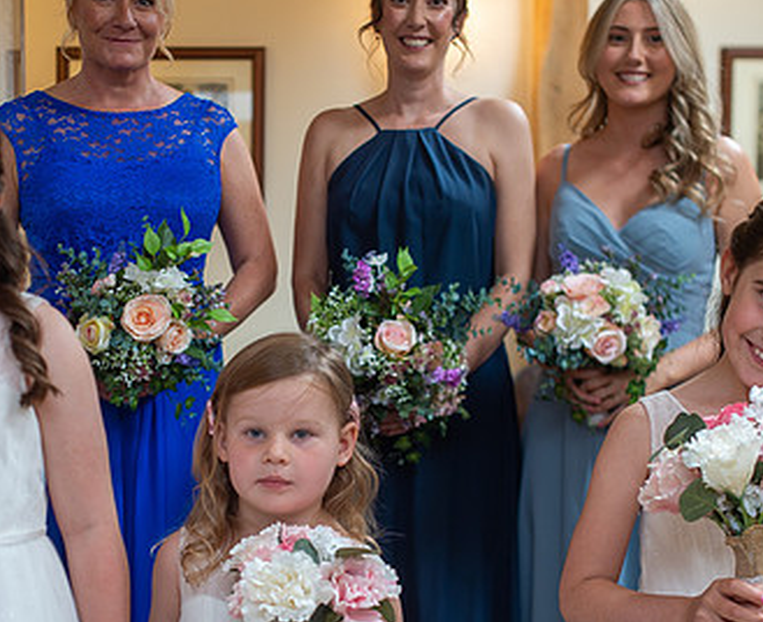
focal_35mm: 67
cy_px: 406
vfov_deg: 23.0
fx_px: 1524
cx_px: 273
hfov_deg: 28.0
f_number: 2.5
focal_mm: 35
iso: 160
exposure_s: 1/80
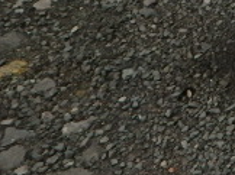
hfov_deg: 15.8
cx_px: 463
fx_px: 671
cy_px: -156
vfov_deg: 13.2
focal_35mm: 99
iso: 125
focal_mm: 4.5
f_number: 4.1
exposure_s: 1/500
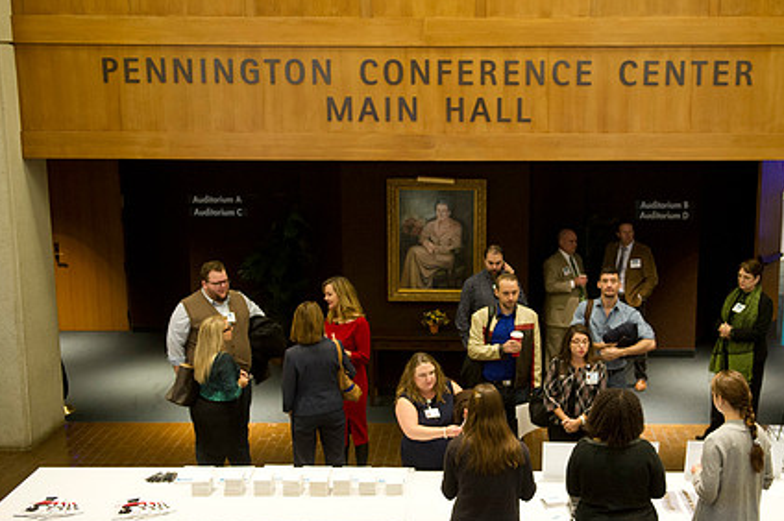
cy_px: 279
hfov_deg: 38.0
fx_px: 1132
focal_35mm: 52
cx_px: 479
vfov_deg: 25.9
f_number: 2.8
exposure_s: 1/60
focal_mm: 38
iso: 2500
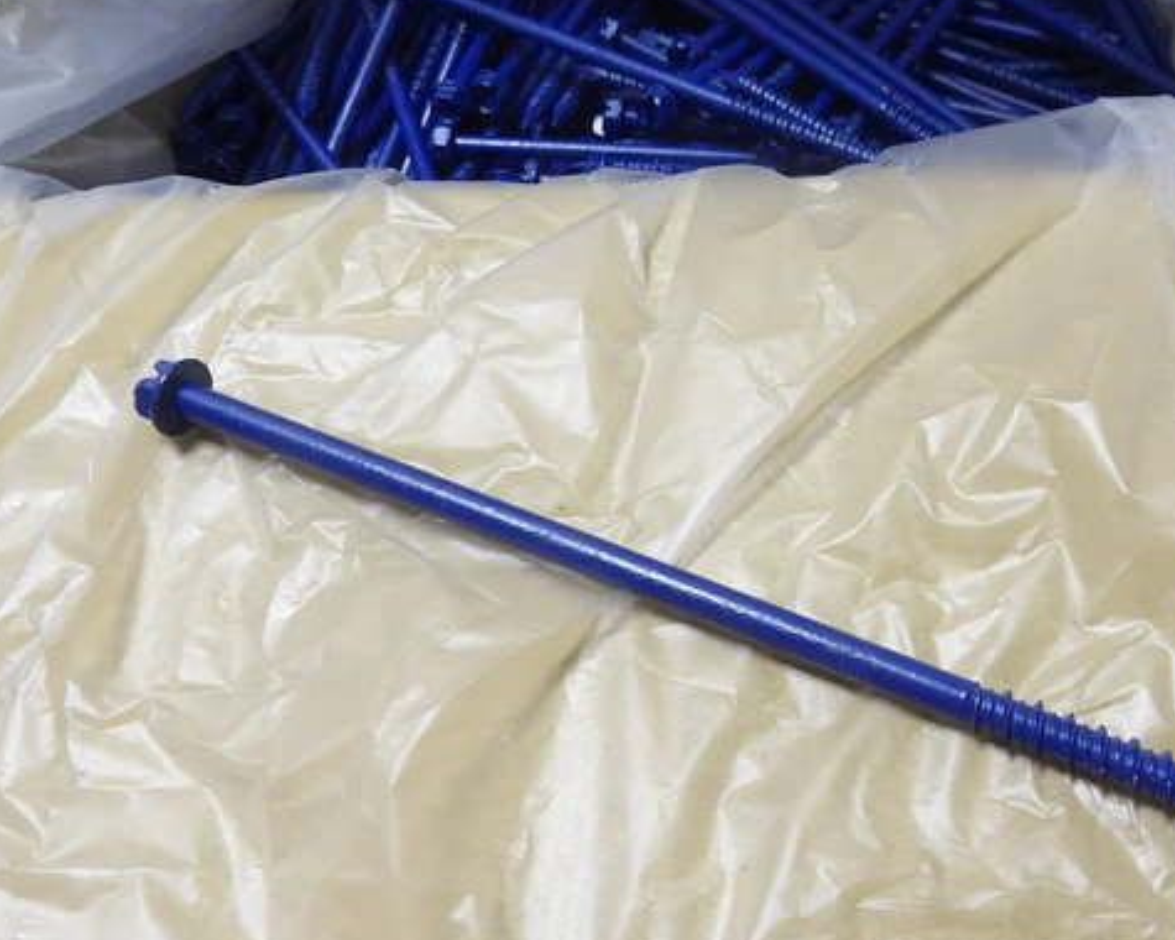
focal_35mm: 37
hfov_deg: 48.2
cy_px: 466
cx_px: 794
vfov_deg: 40.1
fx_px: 1287
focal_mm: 4.3
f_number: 3.2
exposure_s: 1/47
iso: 100
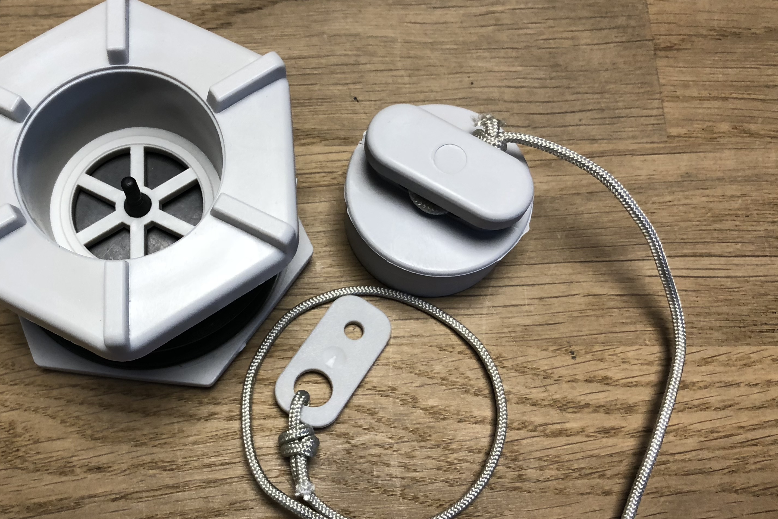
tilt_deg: -70.3
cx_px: 262
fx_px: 886
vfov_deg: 32.6
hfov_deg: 46.7
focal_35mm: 41
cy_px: 259
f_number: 1.8
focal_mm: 4
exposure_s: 1/33
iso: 32
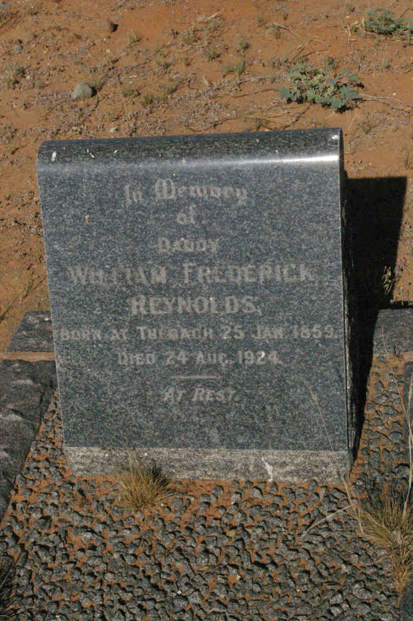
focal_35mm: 57
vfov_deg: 35.1
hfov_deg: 23.7
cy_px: 310
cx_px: 206
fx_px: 982
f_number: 22
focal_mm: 38
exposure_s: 1/1500
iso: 3200
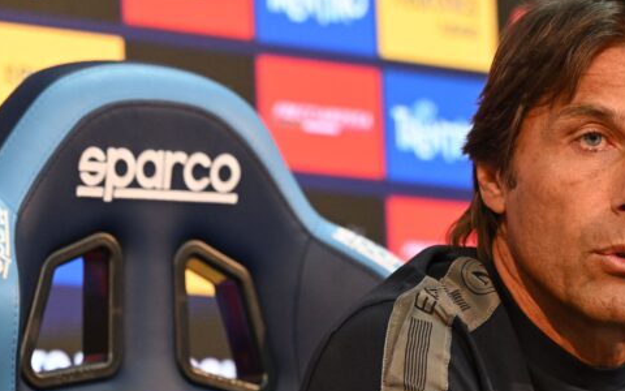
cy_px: 230
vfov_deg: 4.2
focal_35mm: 315
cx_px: 560
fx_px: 5365
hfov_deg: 6.7
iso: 3200
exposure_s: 1/250
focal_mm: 145
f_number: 4
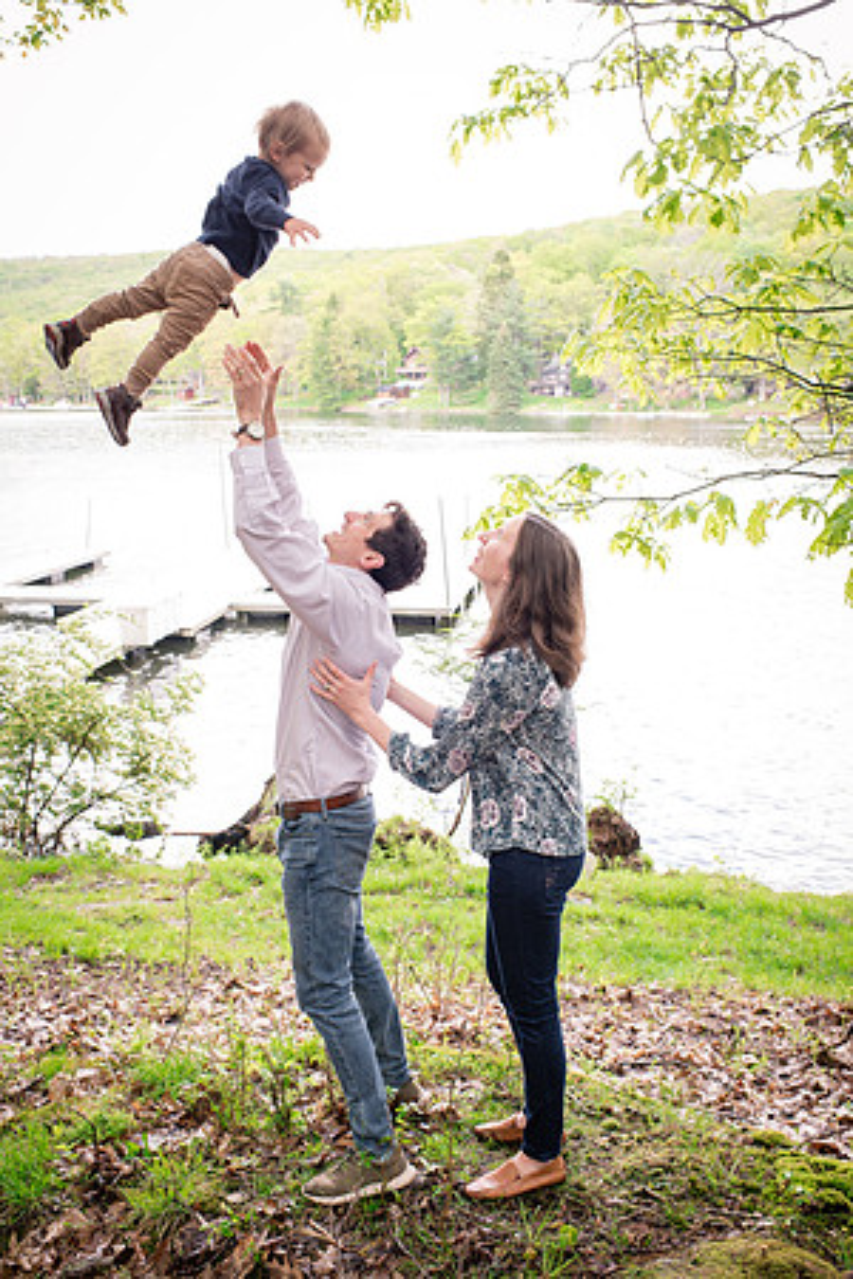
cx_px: 426
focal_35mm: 35
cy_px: 640
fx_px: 1244
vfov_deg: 54.4
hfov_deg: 37.9
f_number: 6.3
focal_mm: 35
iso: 800
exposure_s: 1/160
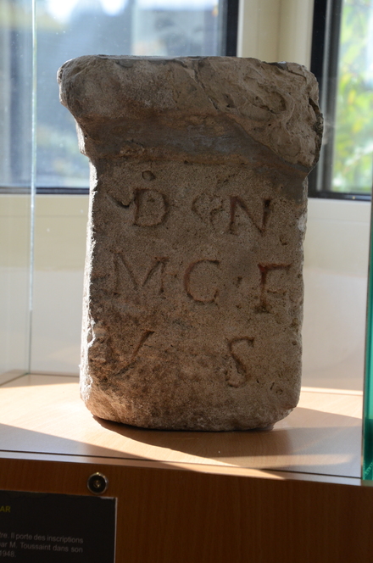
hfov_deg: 13.0
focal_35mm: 105
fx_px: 1639
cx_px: 186
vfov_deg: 19.5
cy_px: 282
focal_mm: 70
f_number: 5.6
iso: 1000
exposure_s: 1/500
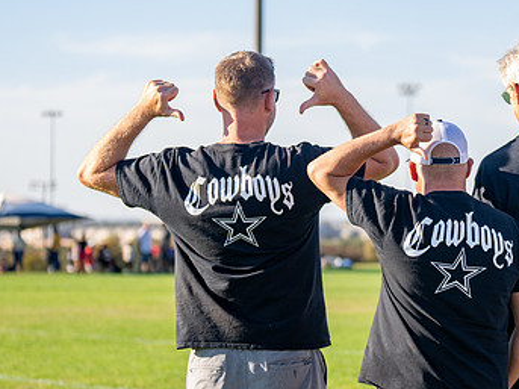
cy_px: 249
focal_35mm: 128
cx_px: 430
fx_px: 1918
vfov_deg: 11.6
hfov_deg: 15.3
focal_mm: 70
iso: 160
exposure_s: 1/800
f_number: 2.8
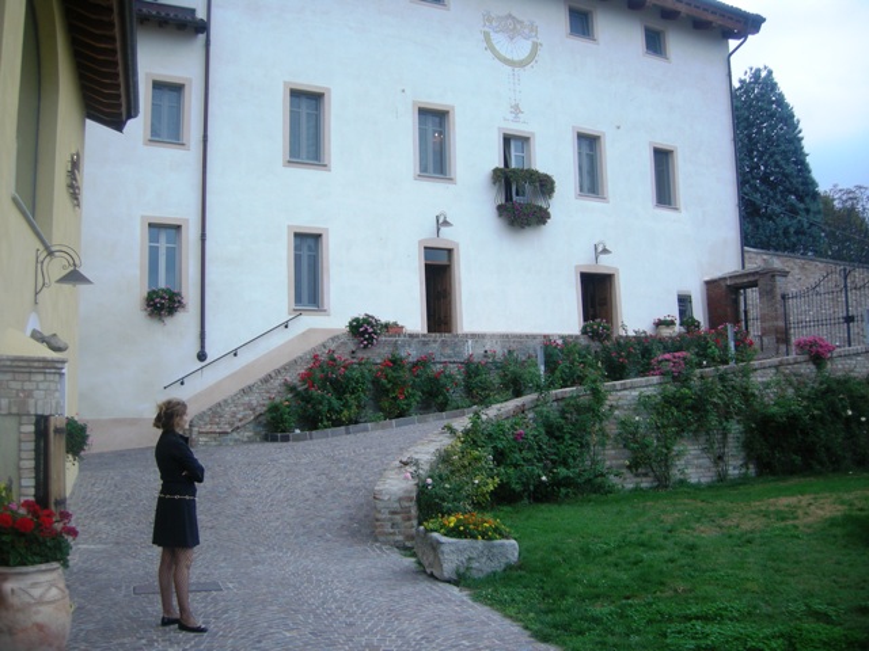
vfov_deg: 39.7
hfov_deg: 51.4
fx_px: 904
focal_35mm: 36
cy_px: 326
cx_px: 434
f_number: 2.7
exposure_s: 1/124
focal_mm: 7.5
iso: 69
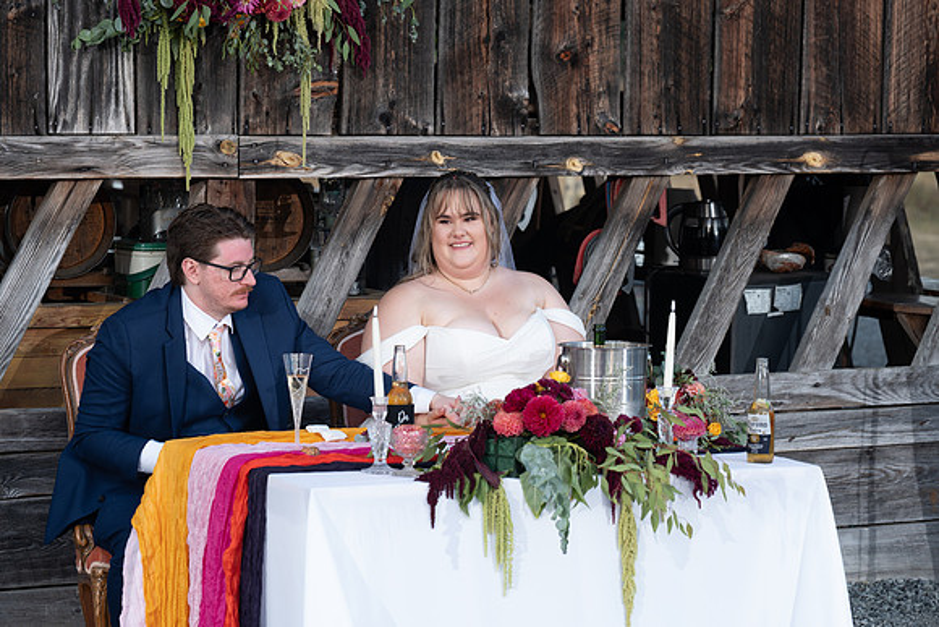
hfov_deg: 18.6
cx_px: 470
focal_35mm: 110
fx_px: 2870
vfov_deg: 12.5
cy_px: 314
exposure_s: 1/125
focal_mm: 110
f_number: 5.6
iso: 320
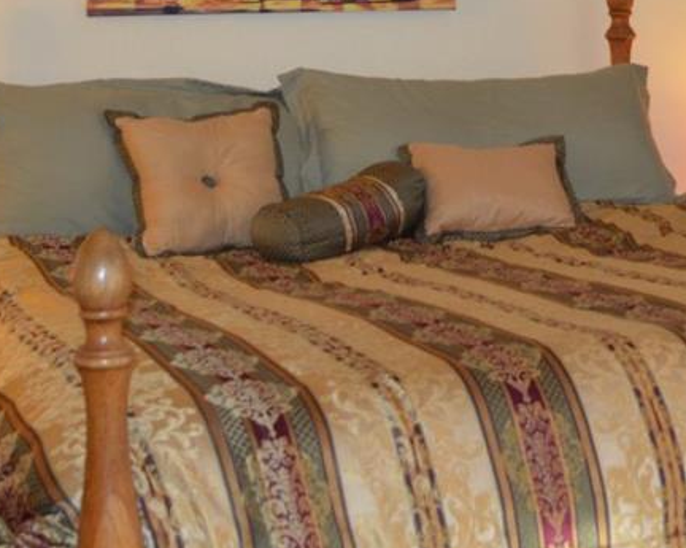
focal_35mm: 88
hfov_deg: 21.1
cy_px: 18
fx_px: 1785
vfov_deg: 17.1
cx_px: 662
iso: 400
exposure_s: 1/60
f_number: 3.5
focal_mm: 18
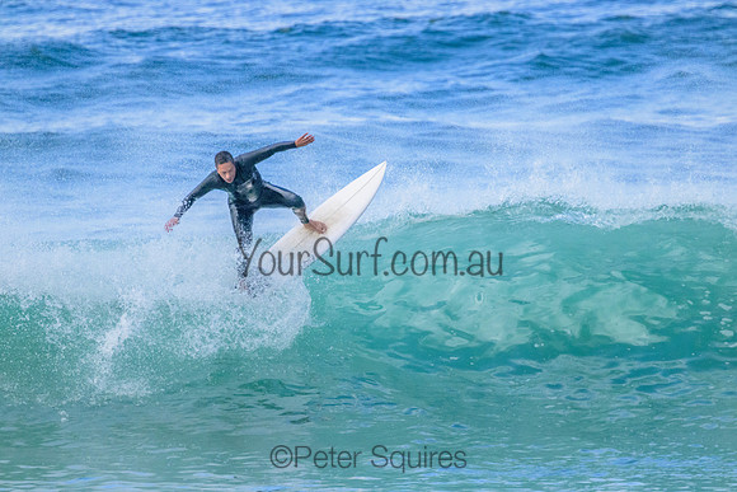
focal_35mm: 800
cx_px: 368
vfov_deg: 1.7
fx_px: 16381
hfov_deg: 2.6
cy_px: 246
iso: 5600
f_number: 11
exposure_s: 1/1600
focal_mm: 800
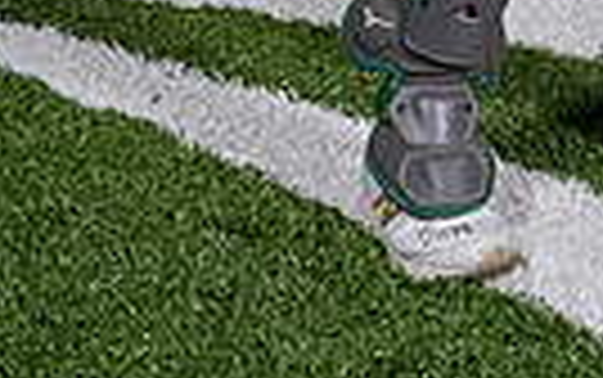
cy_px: -536
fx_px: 2188
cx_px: 652
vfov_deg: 8.9
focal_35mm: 133
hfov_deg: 15.3
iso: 200
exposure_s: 1/200
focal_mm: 39
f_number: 5.6
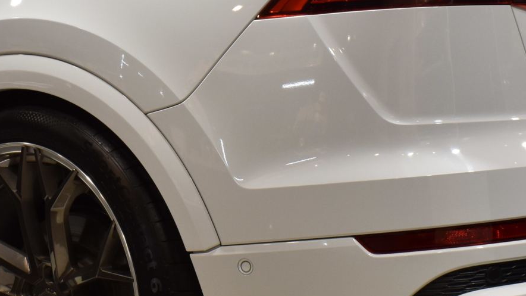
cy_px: 88
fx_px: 1332
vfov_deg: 12.6
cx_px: 89
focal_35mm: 96
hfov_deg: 22.0
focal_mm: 21
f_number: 8
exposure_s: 1/30
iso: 360
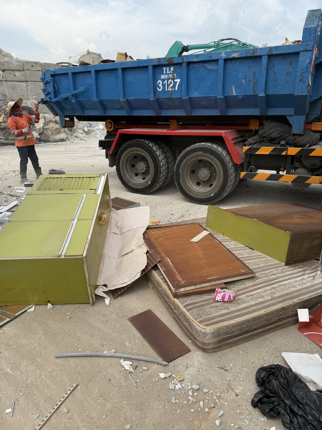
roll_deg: -0.6
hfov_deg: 56.8
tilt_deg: -17.8
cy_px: 215
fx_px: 298
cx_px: 161
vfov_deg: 71.6
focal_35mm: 24
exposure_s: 1/3584
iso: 80
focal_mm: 6.76
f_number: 1.78
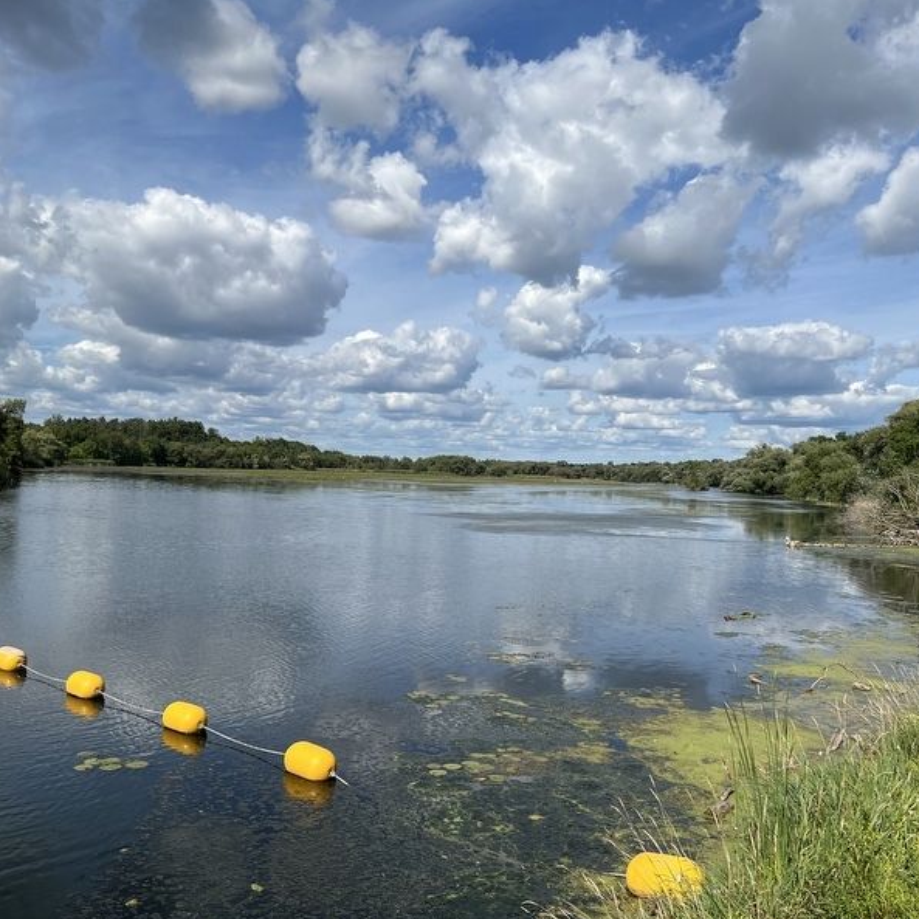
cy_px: 460
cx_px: 445
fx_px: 931
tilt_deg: +1.2
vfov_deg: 52.5
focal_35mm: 31
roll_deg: -1.8
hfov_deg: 52.5
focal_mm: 5.7
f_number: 1.5
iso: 50
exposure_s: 1/7463
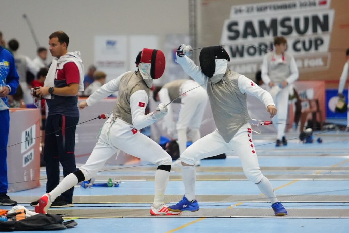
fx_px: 1940
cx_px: 174
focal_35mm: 200
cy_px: 116
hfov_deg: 10.3
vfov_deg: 6.9
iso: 6400
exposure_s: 1/1000
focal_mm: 200
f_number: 2.8
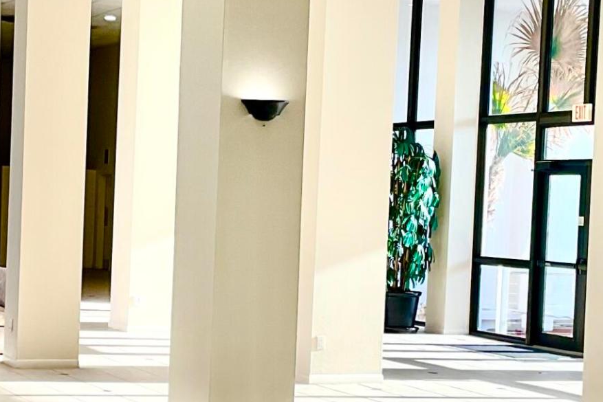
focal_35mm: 99
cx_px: 190
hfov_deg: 20.5
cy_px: 276
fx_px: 1658
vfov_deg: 13.8
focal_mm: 3
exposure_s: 1/120
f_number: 1.8
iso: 25
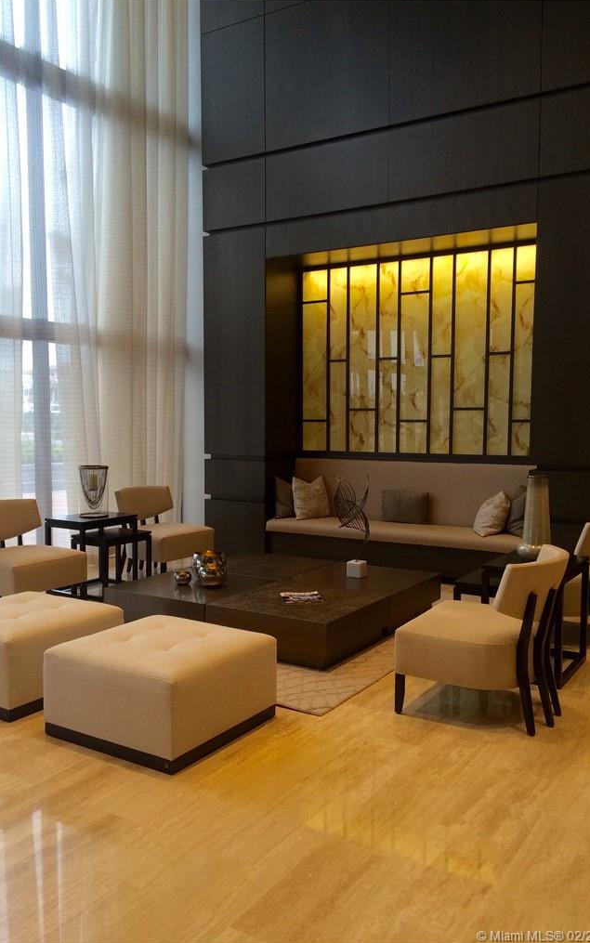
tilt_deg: -4.9
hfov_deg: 40.6
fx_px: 797
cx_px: 267
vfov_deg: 61.2
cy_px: 470
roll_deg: +0.8
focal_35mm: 31
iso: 64
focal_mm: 4.15
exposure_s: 1/120
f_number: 2.2
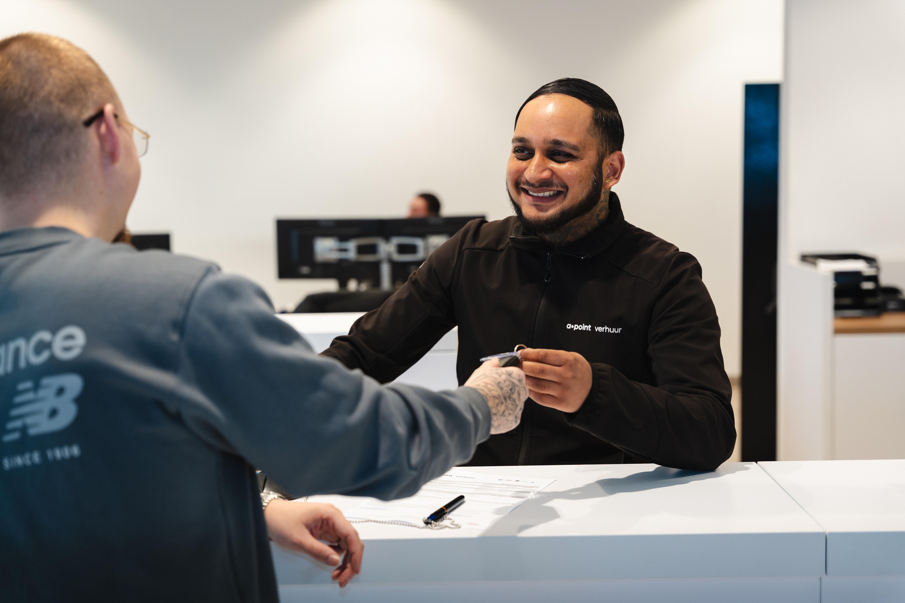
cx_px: 452
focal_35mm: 55
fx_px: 1393
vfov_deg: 24.4
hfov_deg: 36.0
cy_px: 302
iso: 400
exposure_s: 1/50
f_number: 3.2
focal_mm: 55.4
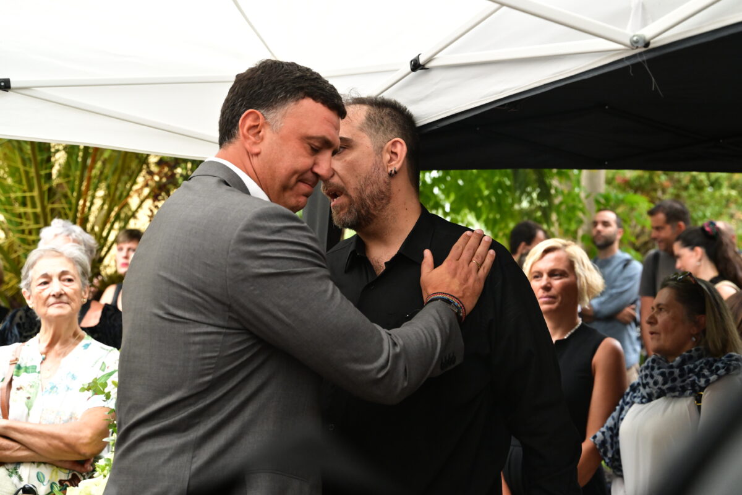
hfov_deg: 37.5
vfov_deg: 25.5
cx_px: 371
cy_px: 248
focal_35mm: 53
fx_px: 1092
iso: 4000
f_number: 4.5
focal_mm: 53
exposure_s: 1/400
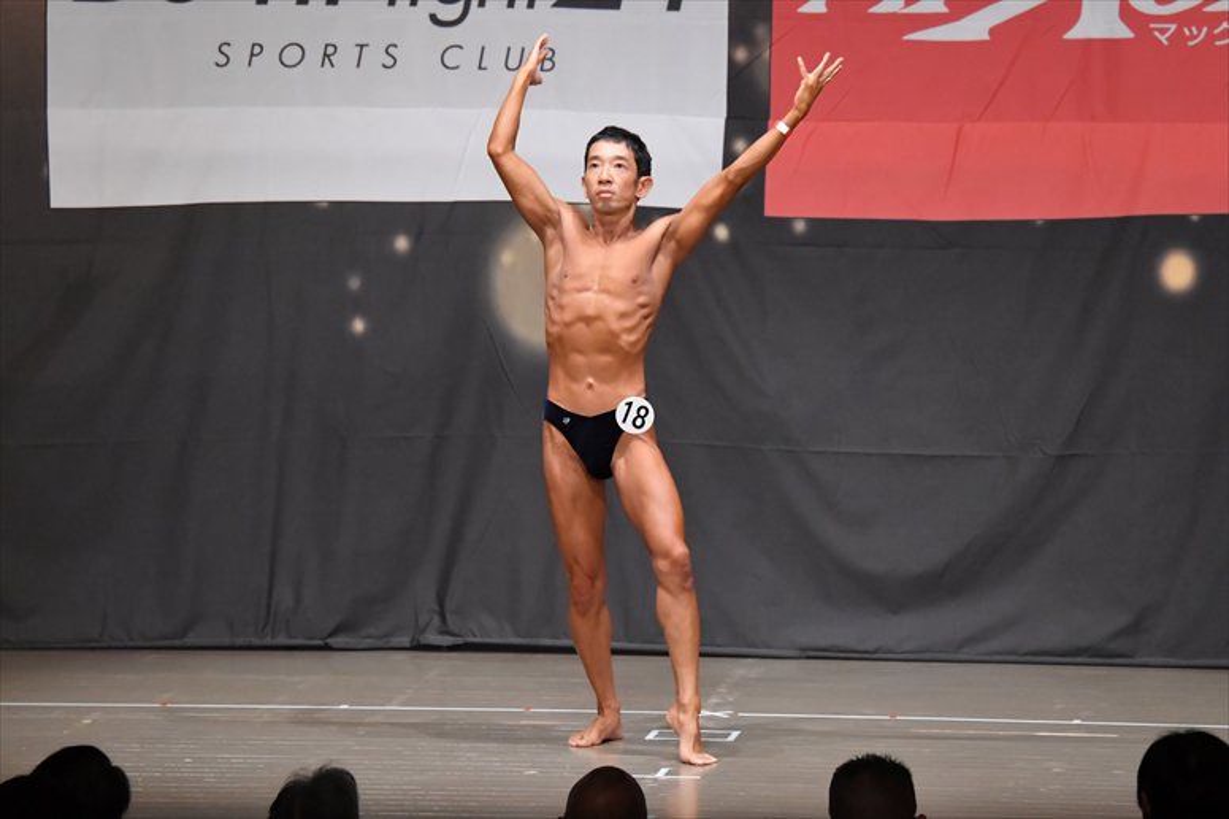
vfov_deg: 6.8
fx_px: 6893
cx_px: 614
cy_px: 410
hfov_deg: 10.2
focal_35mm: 202
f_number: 5.6
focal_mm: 135
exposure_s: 1/400
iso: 6400
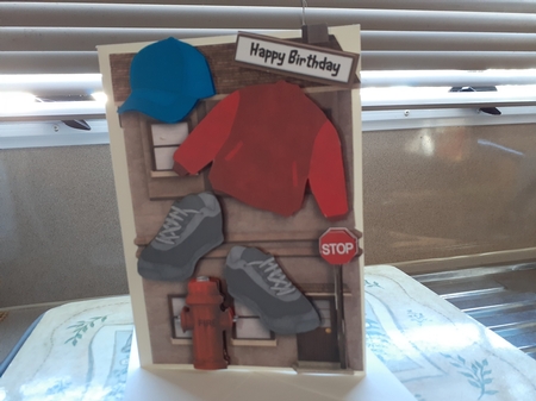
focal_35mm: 27
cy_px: 200
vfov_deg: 51.3
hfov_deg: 65.4
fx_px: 418
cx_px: 268
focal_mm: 3.6
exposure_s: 1/25
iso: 320
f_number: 1.9
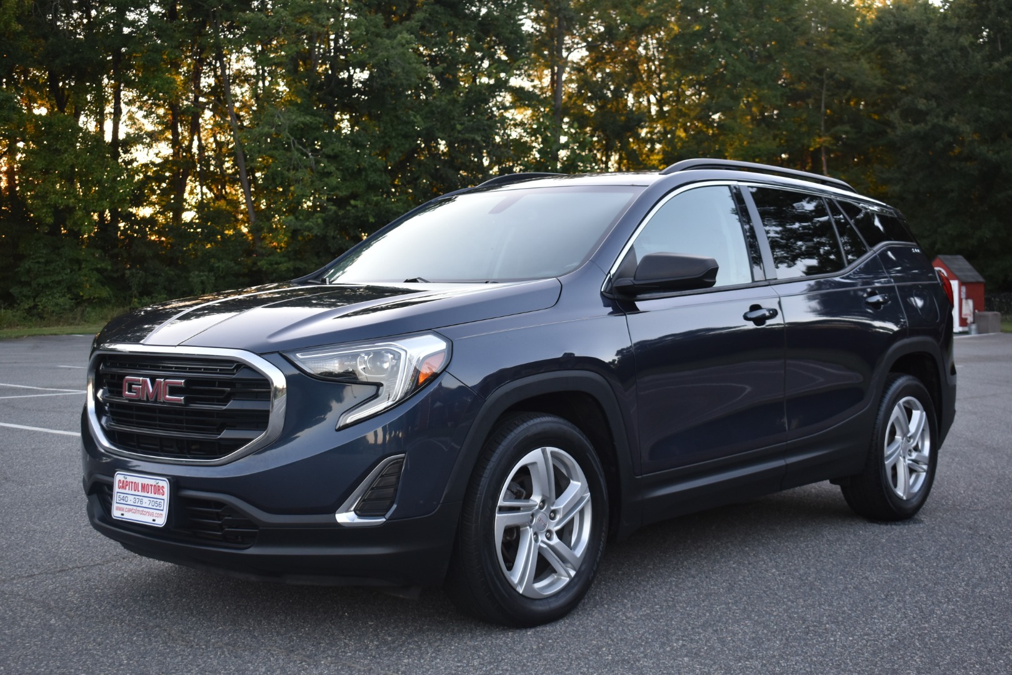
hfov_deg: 42.3
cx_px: 506
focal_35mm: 46
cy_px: 338
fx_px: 1307
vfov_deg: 29.0
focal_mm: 31
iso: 400
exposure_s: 1/100
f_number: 5
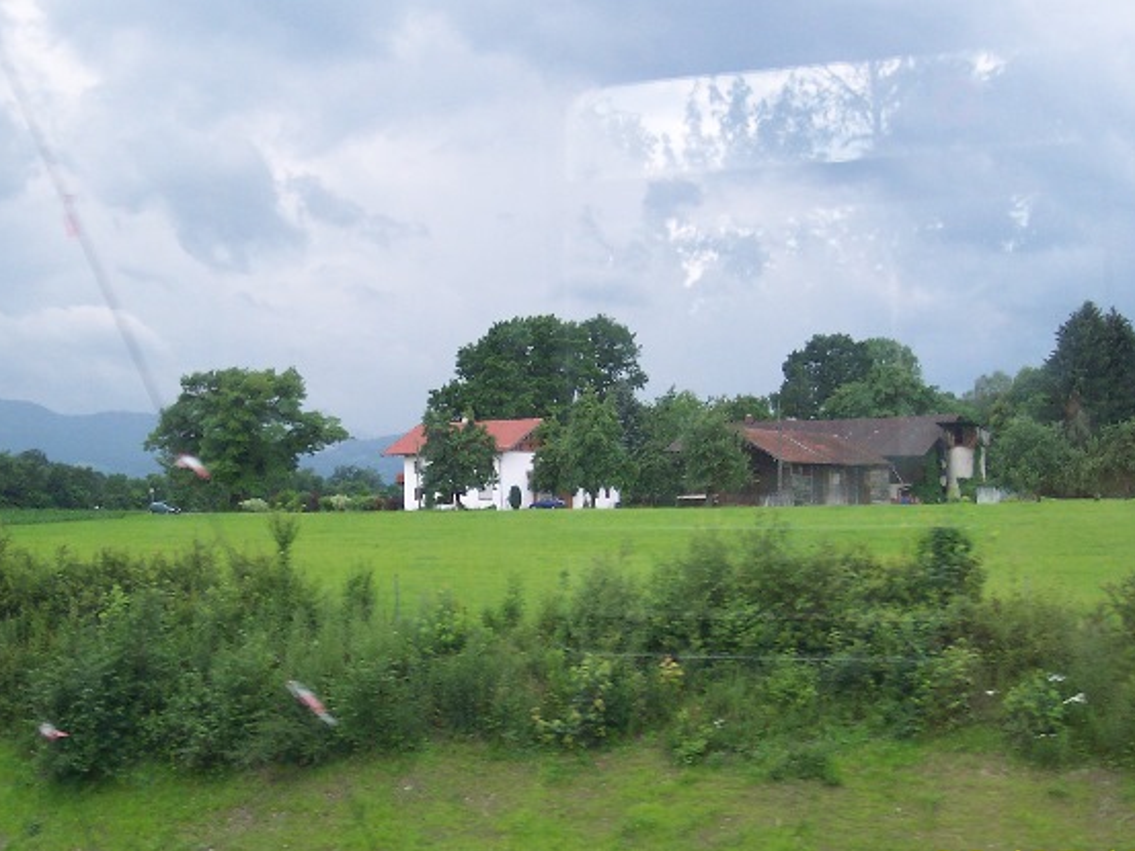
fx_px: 1804
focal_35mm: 55
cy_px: 416
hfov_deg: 34.9
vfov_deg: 26.6
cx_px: 507
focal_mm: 8
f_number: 2.8
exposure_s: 1/350
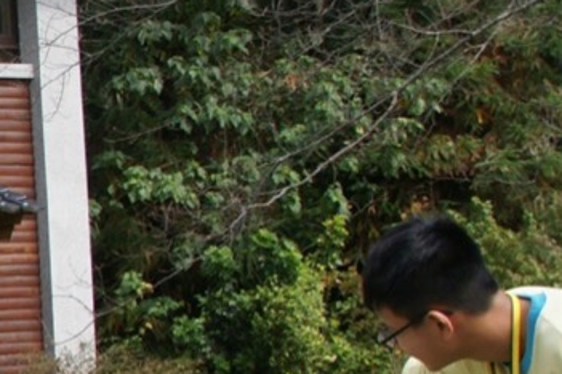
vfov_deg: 8.8
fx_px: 2404
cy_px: 404
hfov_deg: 11.5
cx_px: -692
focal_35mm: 154
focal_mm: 18
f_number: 10
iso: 200
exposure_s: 1/125
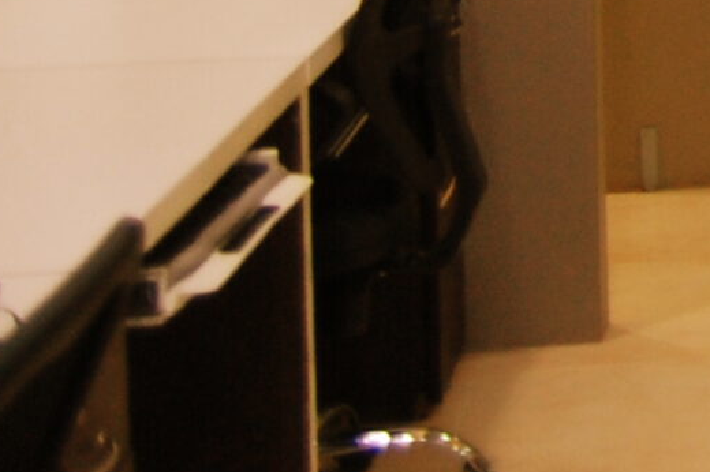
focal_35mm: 133
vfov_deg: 9.4
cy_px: -573
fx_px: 2621
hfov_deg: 12.2
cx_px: 1707
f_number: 3.5
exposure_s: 1/30
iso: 500
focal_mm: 18
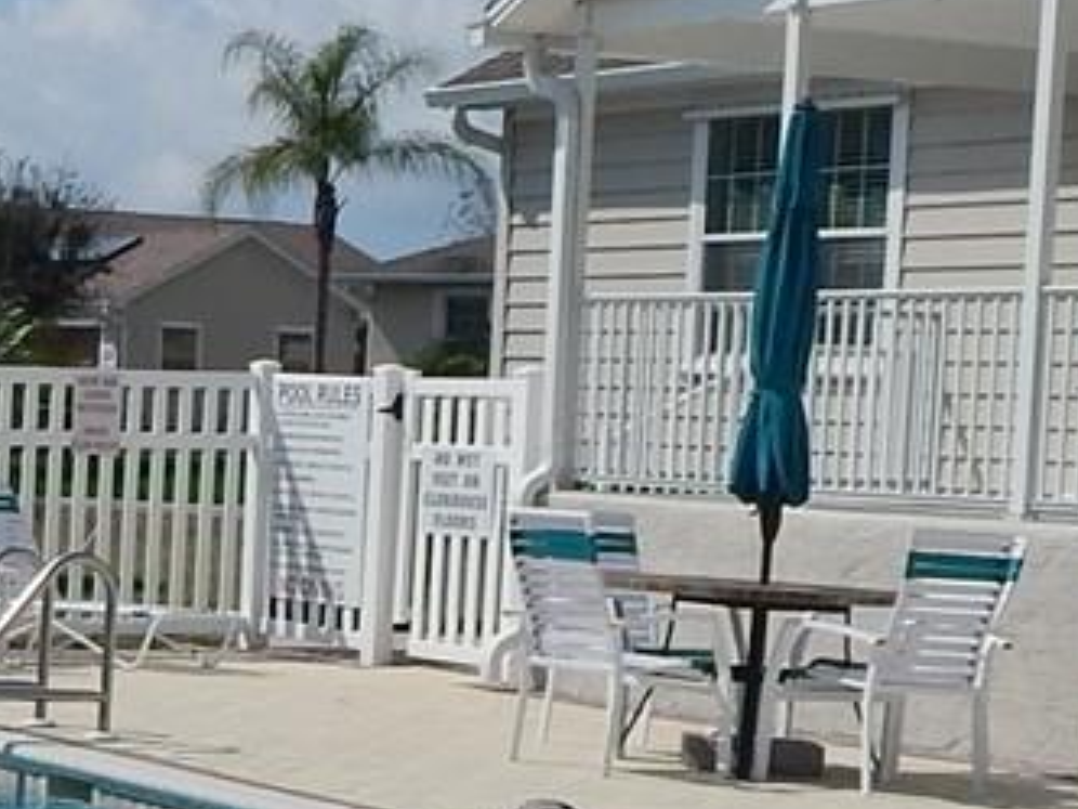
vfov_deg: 13.2
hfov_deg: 17.0
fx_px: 3457
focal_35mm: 111
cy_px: 780
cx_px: -175
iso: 125
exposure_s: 1/1250
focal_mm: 4
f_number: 6
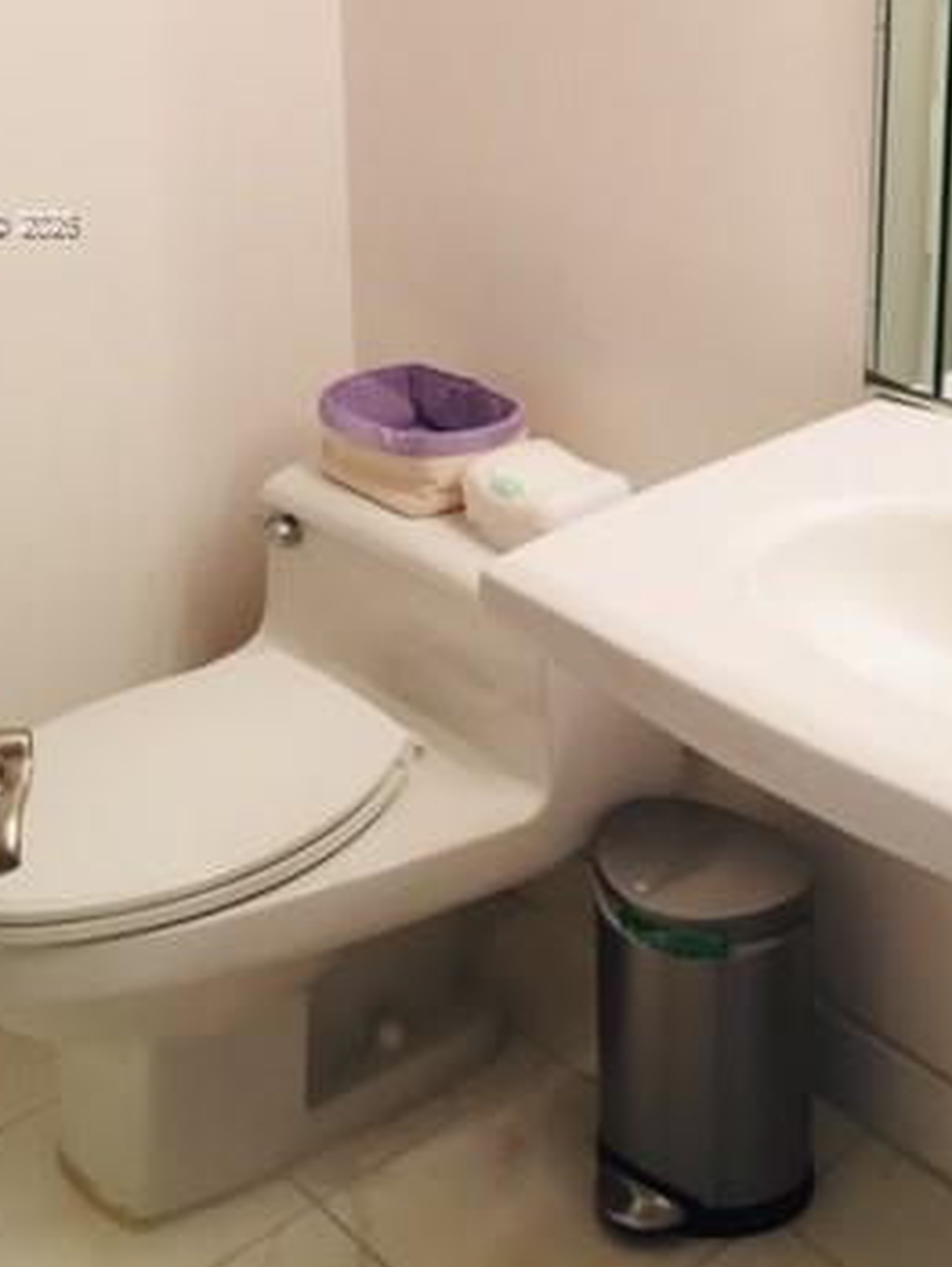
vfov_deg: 34.8
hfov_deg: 27.5
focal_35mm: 53
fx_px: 1941
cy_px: 224
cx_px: 583
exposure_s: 1/30
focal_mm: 4.15
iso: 64
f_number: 2.2
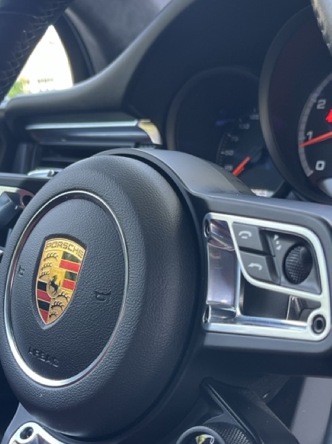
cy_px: 269
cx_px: 141
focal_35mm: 51
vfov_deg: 37.3
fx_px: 653
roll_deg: +7.6
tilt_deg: -14.0
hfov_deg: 28.5
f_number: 1.6
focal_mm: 5.1
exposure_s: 1/86
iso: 100
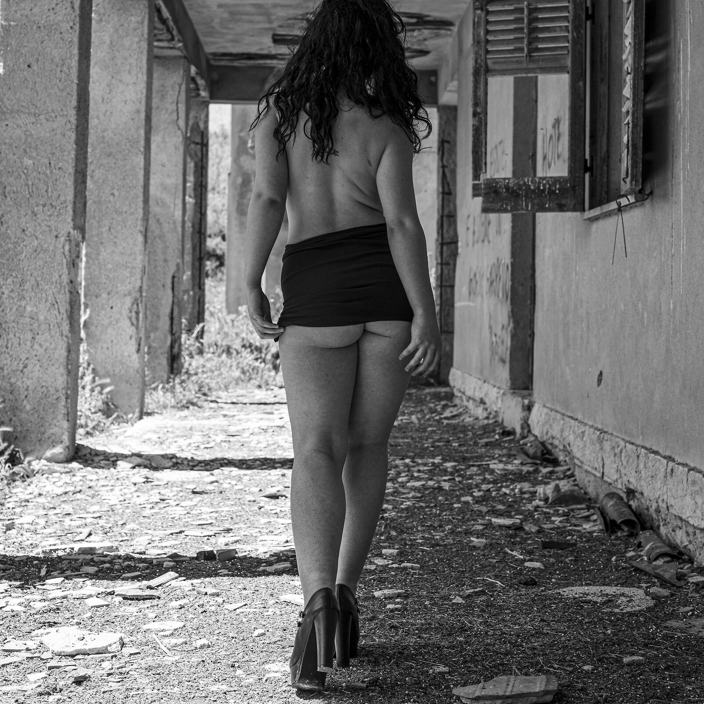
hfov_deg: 26.9
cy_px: 263
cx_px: 352
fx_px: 1473
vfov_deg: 26.8
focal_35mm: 64
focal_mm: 50
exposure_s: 1/640
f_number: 5.6
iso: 200
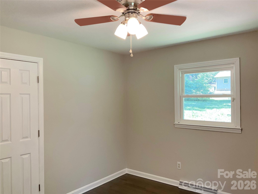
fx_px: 216
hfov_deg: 61.7
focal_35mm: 29
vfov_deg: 48.2
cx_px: 129
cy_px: 97
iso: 80
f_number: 1.8
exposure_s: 1/60
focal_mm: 3
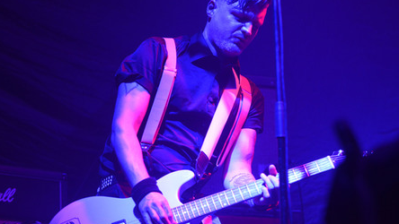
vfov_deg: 14.2
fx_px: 900
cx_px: 199
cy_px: 96
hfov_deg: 25.0
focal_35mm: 85
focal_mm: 80
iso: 3200
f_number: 2.8
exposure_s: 1/500
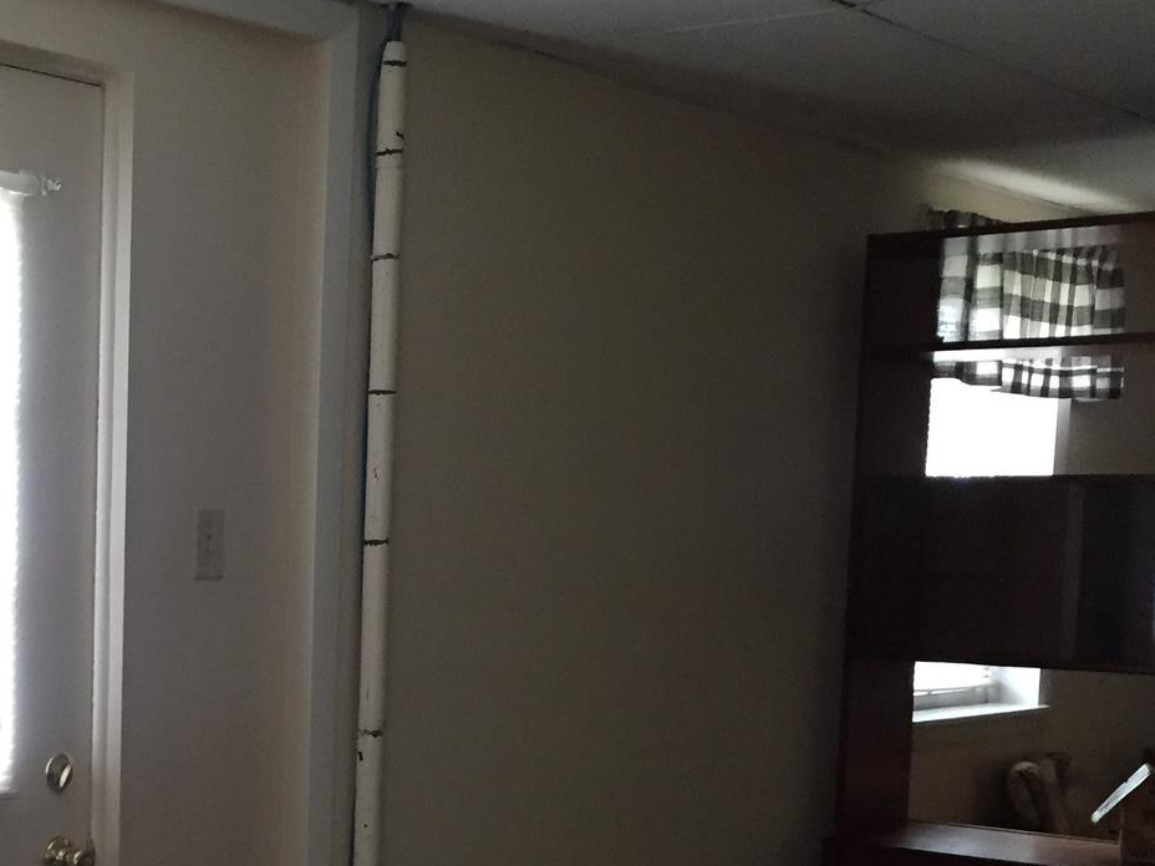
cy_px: 749
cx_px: 143
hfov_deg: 29.2
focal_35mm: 64
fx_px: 2135
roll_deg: -2.7
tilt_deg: -5.6
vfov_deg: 22.5
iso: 160
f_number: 2.2
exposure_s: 1/30
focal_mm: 4.15
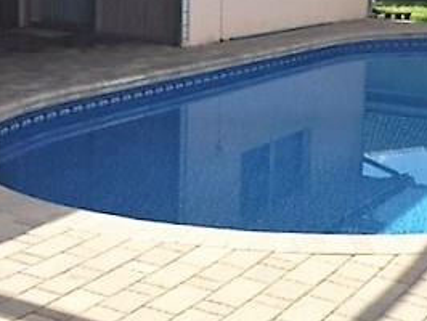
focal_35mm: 66
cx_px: 331
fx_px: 815
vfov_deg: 21.7
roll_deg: -1.0
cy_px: 20
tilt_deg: -5.6
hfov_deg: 28.8
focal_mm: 4.15
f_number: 2.2
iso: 32
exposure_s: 1/1364
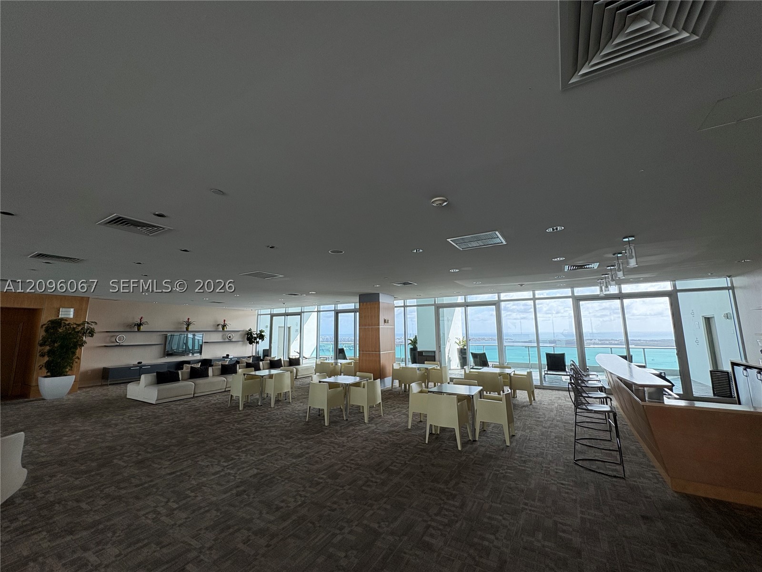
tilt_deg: +8.9
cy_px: 286
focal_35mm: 14
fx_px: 308
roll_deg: +0.7
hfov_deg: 102.1
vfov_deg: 85.7
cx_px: 381
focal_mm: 2.22
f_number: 2.2
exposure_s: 1/620
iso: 64
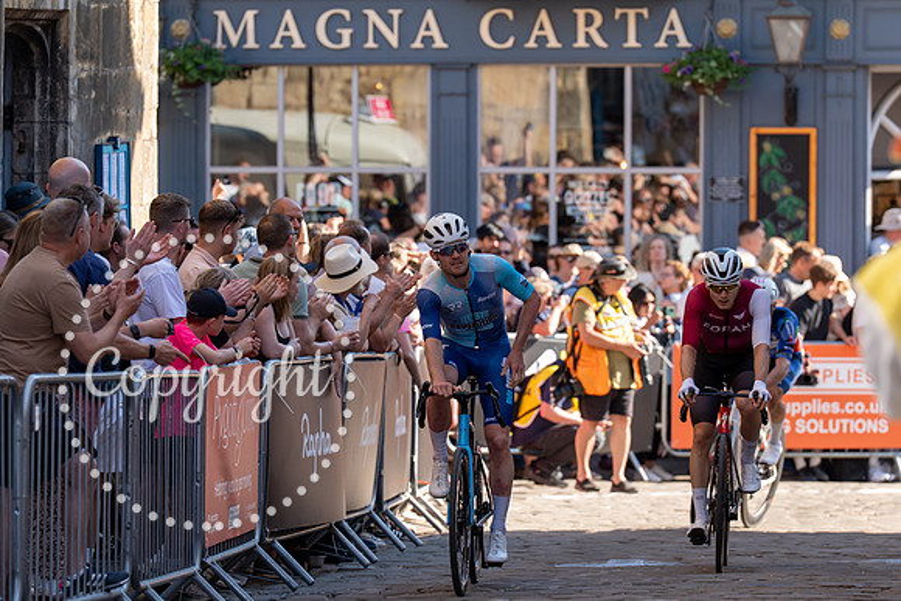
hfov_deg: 9.0
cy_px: 328
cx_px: 503
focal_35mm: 229
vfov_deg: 6.0
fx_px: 5724
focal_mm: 194
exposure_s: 1/1000
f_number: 4
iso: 400
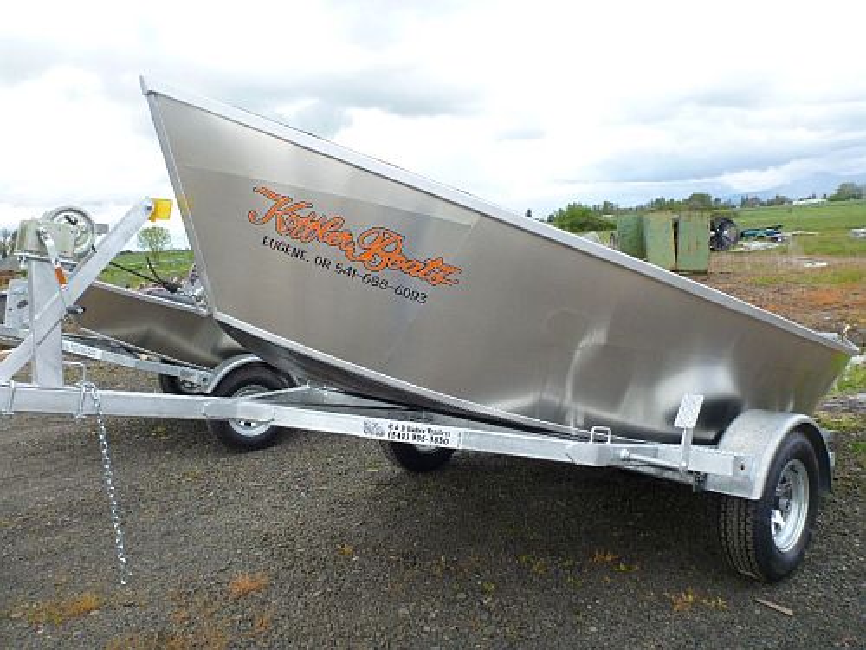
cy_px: 325
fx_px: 700
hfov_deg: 63.4
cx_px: 433
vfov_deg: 49.7
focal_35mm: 28
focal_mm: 4.9
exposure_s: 1/320
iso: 100
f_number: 3.3
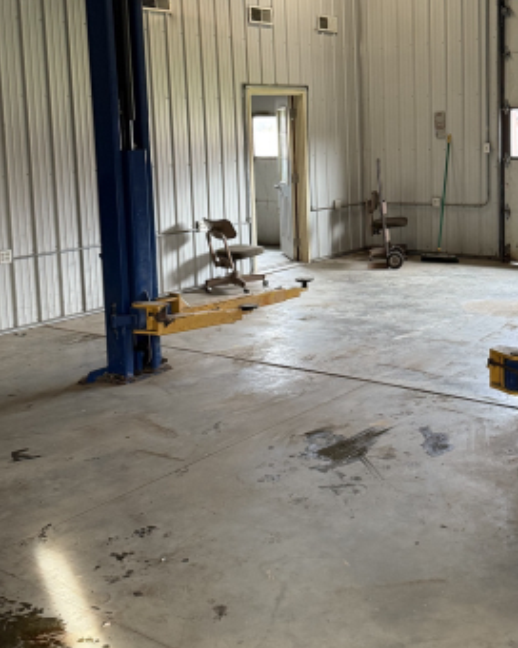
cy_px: 220
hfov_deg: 32.3
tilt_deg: -1.5
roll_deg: +0.9
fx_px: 882
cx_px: 375
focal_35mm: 46
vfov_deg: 39.9
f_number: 1.78
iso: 320
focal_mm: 6.76
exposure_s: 1/60
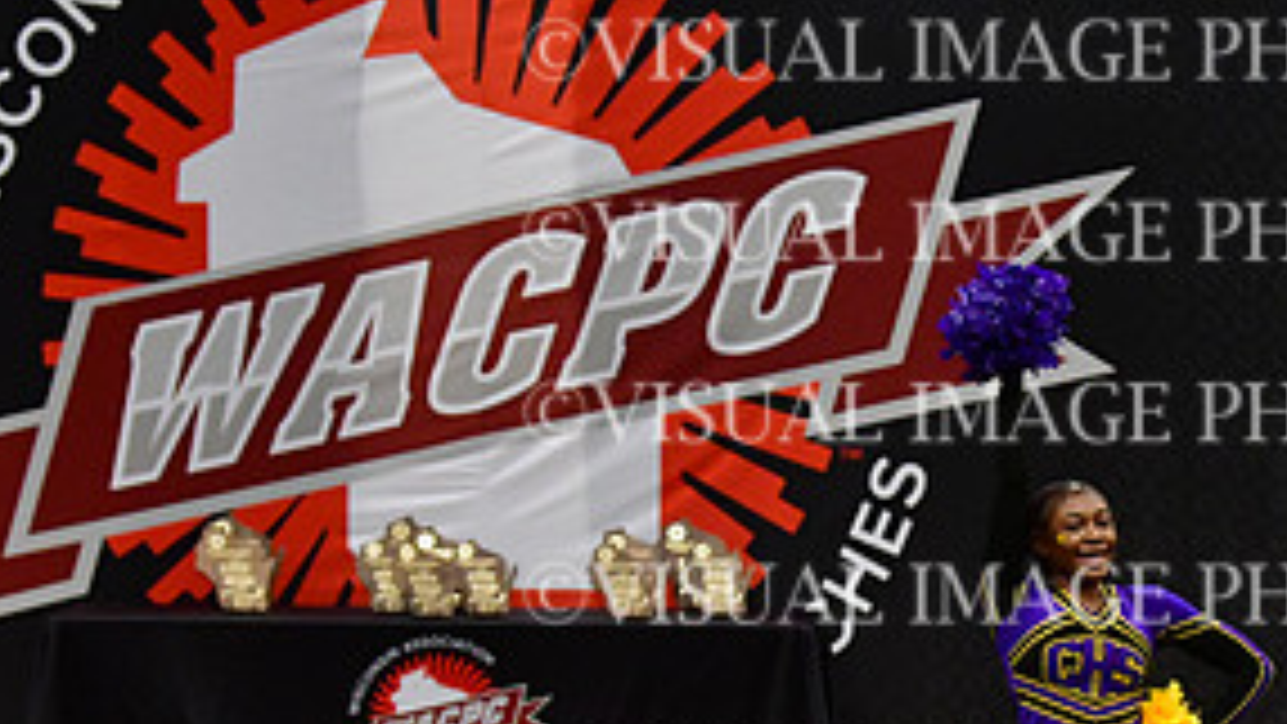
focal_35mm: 223
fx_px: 7612
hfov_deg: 9.6
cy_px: 866
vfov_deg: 5.4
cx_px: 1174
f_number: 4
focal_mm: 70
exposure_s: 1/500
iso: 4000
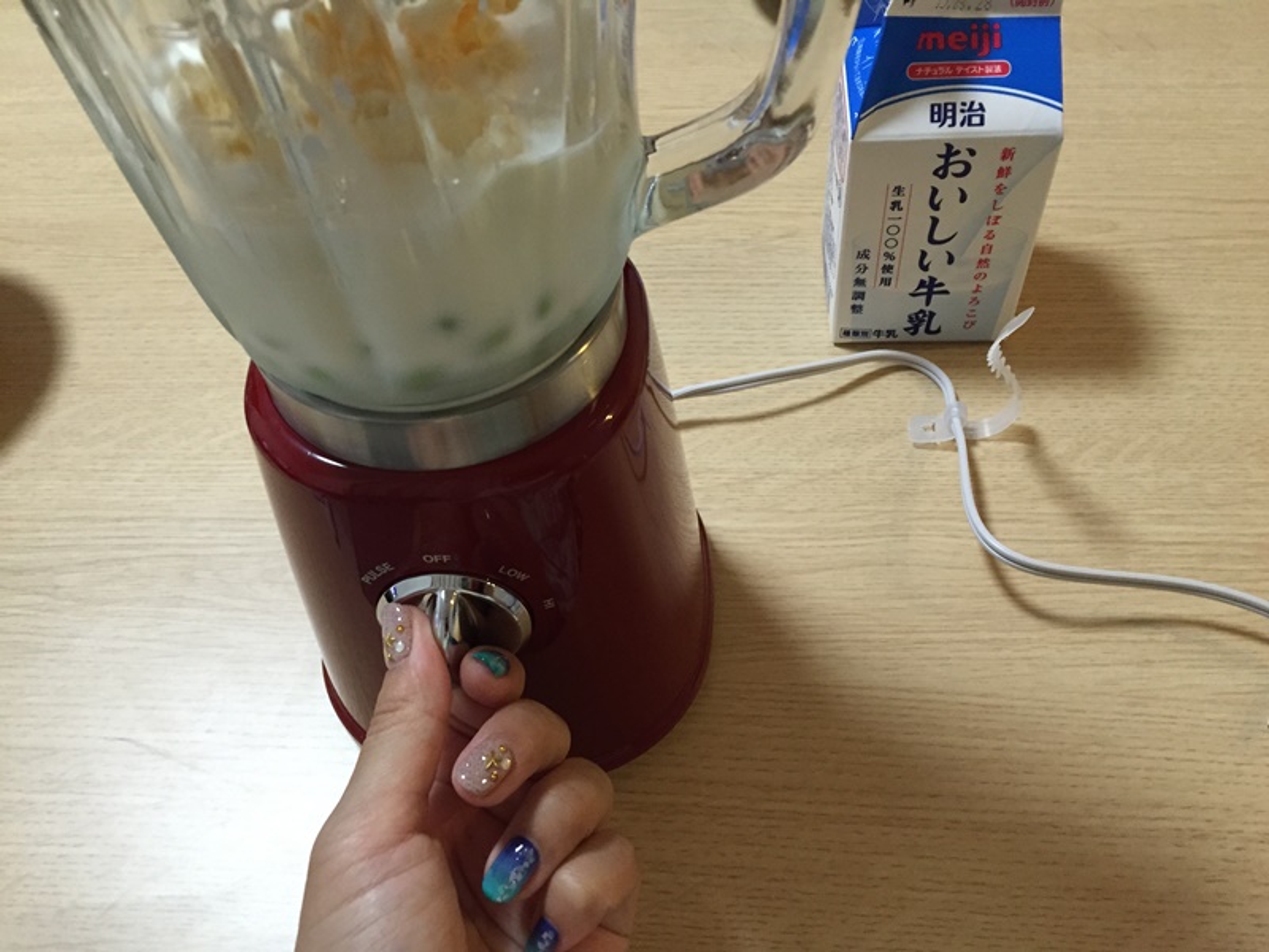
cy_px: 476
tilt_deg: -53.1
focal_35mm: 29
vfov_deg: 48.2
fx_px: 1063
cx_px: 634
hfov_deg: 61.7
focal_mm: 4.15
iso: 200
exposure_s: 1/30
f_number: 2.2
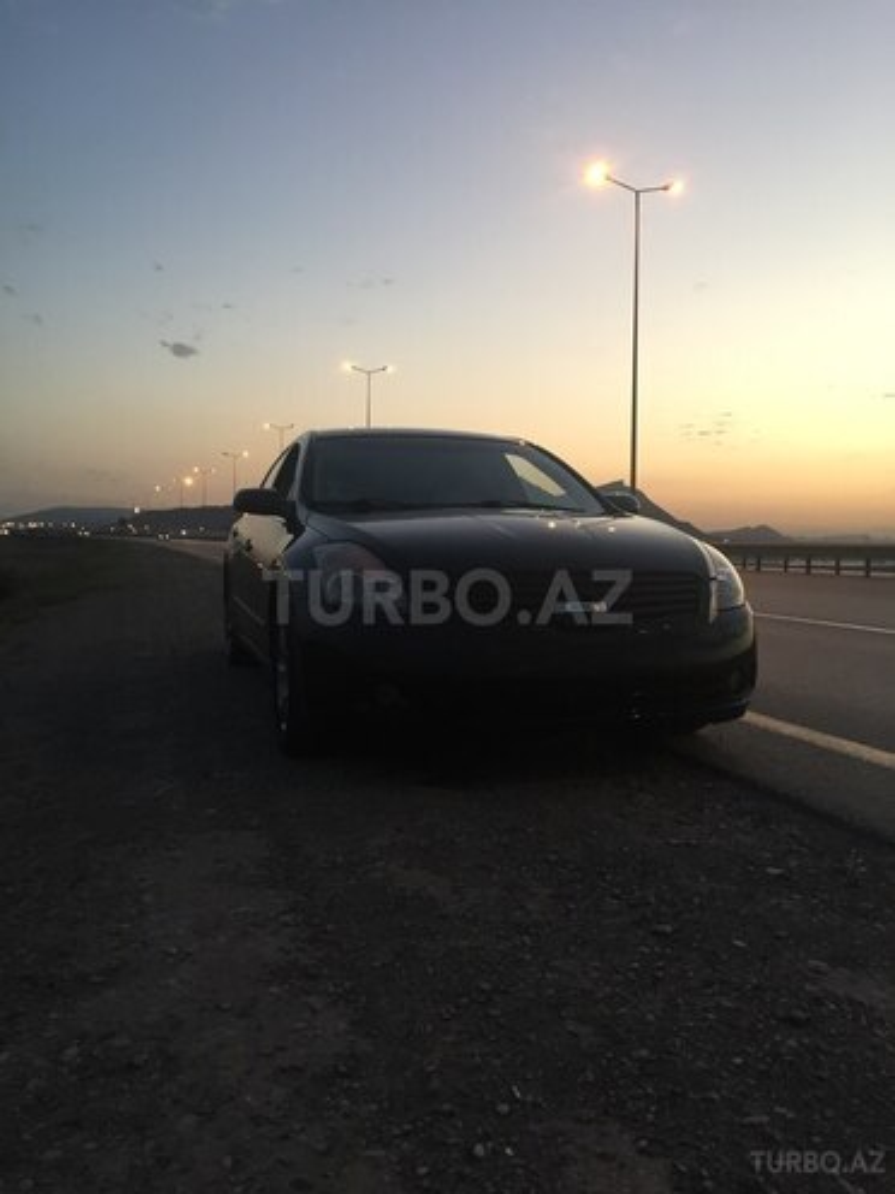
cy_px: 597
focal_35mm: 29
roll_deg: -0.5
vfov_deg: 61.7
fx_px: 1000
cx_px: 448
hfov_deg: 48.2
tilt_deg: -1.6
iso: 100
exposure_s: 1/33
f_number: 2.2
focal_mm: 4.15
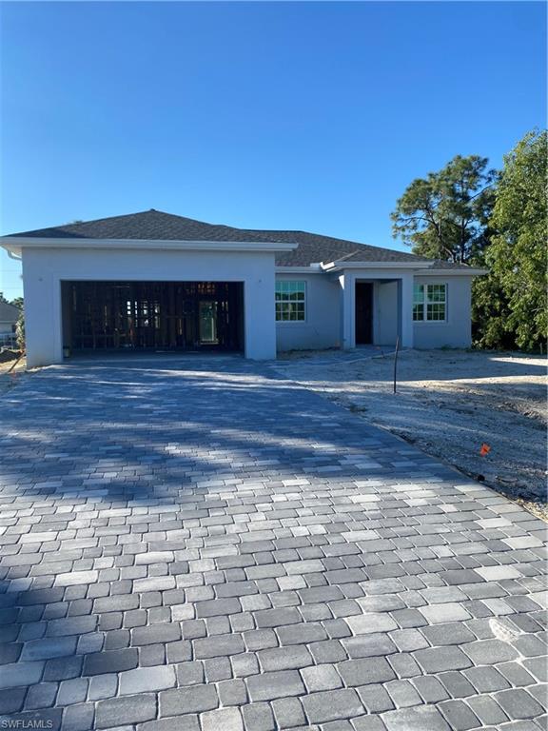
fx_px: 549
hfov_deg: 53.1
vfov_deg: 67.3
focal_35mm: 26
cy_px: 366
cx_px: 274
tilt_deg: -2.7
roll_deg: +0.7
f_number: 1.8
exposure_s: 1/2358
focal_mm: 4.25
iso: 32
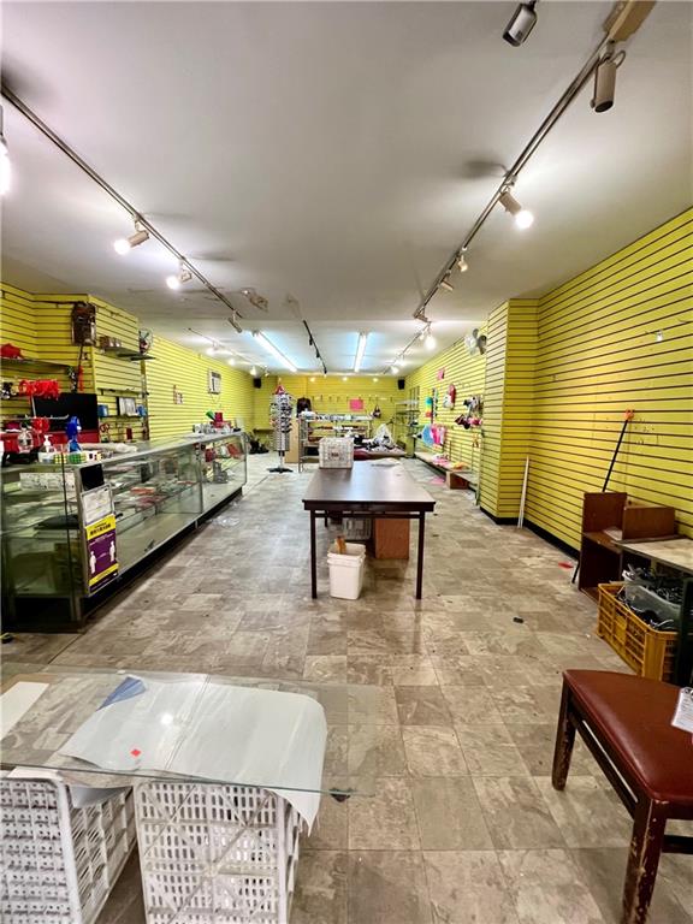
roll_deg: -1.1
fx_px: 347
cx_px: 346
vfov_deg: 106.2
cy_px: 462
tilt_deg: -6.6
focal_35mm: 13
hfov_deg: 89.9
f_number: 1.8
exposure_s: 1/120
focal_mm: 1.57
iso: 200
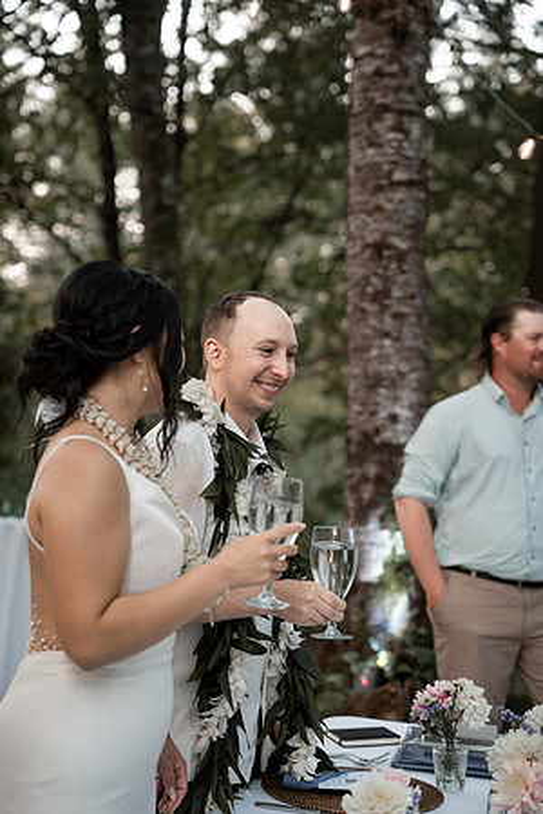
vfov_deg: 30.1
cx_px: 272
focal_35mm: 67
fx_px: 1516
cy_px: 407
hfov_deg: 20.3
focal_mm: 67
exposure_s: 1/400
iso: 1000
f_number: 2.8
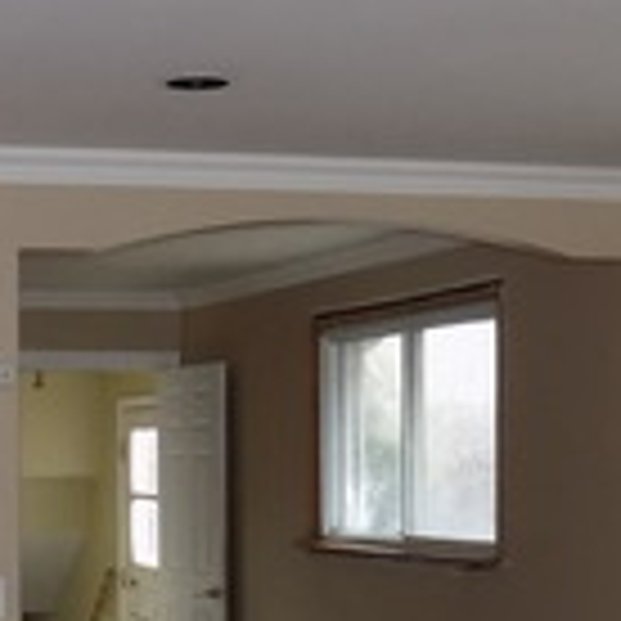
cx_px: 202
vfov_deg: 18.1
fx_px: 1908
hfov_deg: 18.4
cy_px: 598
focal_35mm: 94
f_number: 3.1
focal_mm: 4
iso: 200
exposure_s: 1/30
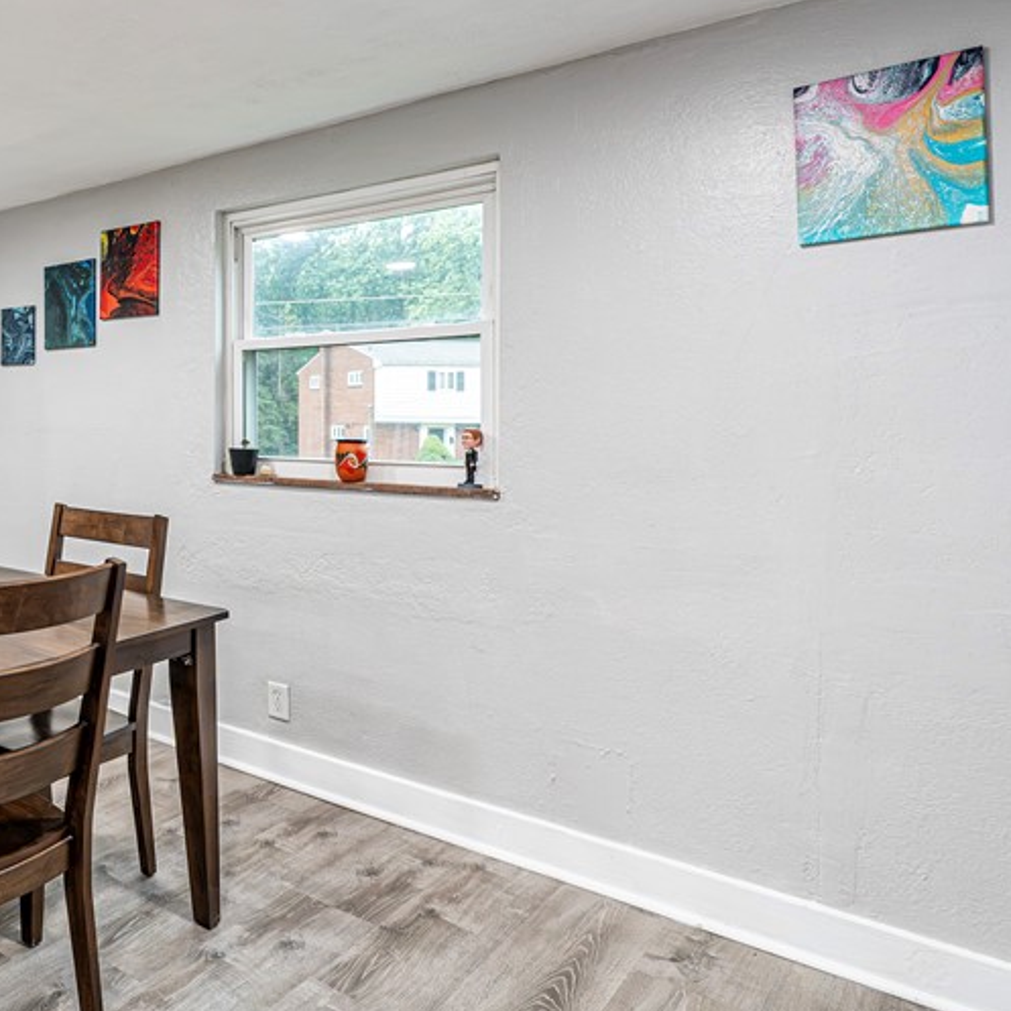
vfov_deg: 59.9
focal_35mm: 26
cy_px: 359
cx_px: -74
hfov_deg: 46.7
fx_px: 859
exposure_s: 1/30
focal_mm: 14
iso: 1600
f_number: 8
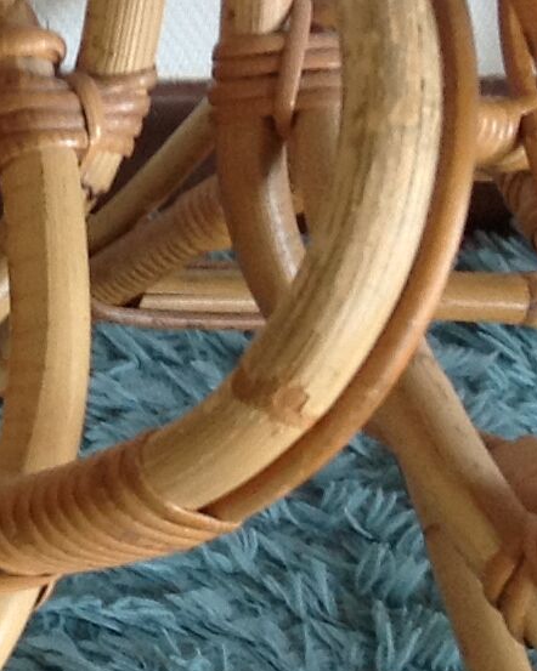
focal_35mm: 160
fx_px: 3180
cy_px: 144
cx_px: -857
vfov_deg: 12.0
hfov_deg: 8.6
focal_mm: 4.28
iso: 100
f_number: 2.4
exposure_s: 1/15
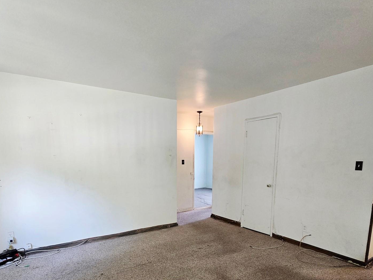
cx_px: 180
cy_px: 190
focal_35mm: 19
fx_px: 205
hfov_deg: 84.6
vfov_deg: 66.6
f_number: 2.2
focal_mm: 2.2
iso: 400
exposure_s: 1/60.2
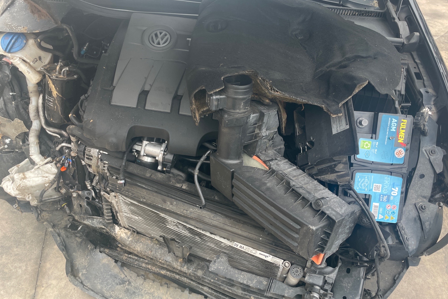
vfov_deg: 46.4
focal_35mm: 28
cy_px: 145
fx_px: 348
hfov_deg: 65.5
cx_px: 222
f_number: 1.6
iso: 40
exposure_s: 1/121
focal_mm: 4.2
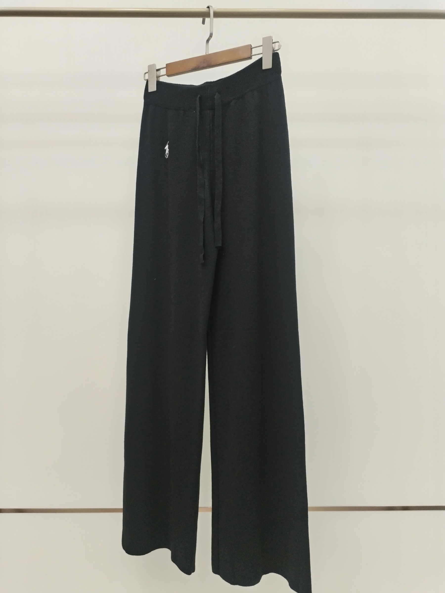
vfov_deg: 61.7
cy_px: 296
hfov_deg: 48.2
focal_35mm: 29
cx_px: 222
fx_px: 497
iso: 225
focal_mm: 4.75
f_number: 1.8
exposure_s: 1/60
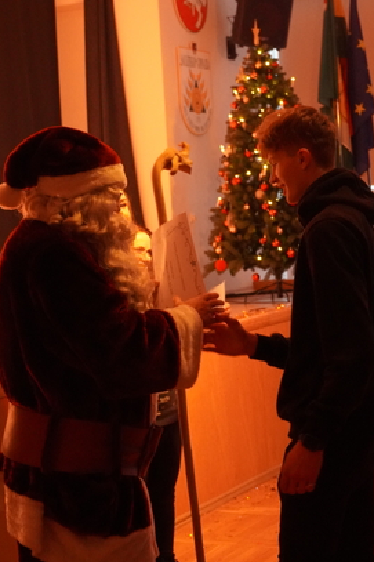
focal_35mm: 81
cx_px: 204
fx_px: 1263
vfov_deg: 25.0
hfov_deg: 16.8
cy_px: 224
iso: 6400
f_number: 5
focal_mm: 40
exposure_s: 1/80
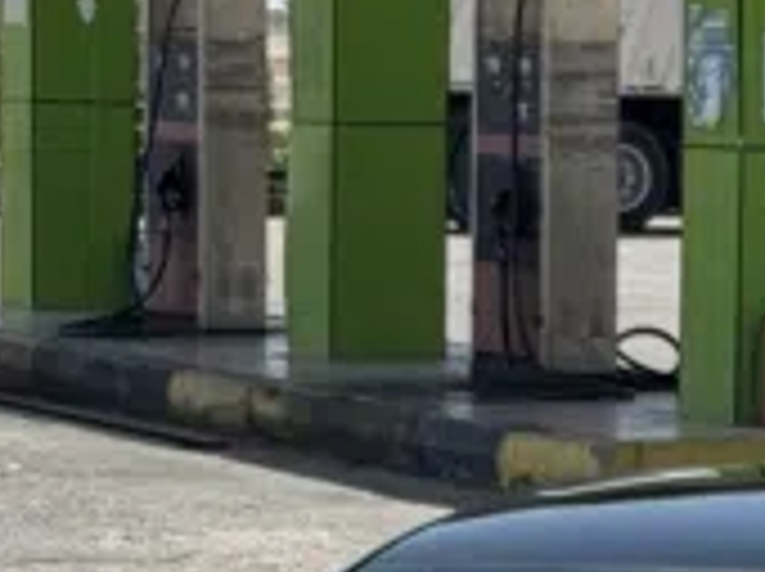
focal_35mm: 181
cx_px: 670
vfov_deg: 7.9
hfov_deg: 10.9
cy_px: 1018
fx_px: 3994
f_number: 1.78
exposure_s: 1/4310
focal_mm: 6.76
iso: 64
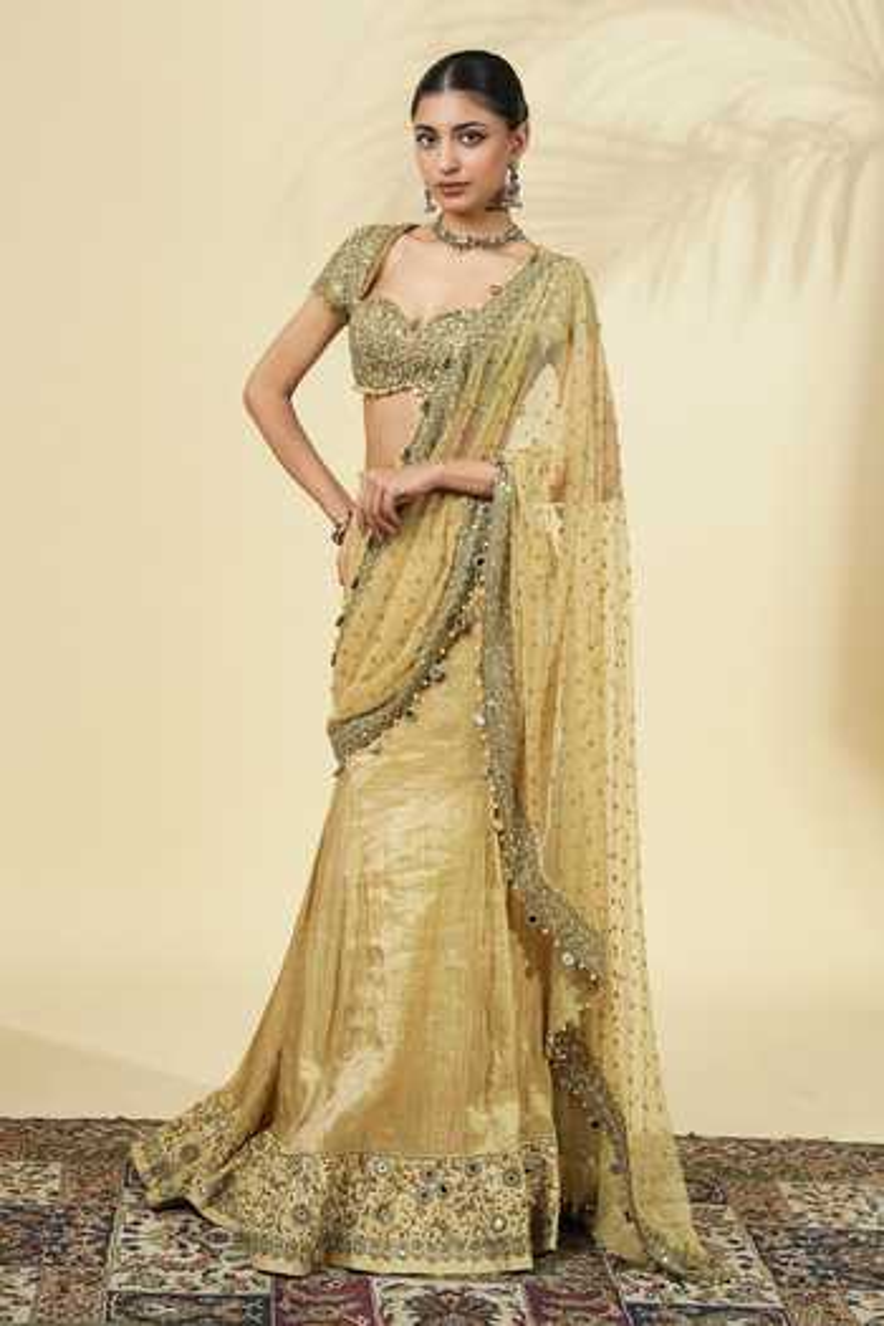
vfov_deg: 30.5
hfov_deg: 20.6
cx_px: 442
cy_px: 663
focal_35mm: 66
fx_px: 2431
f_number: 8
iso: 500
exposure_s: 1/160
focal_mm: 66
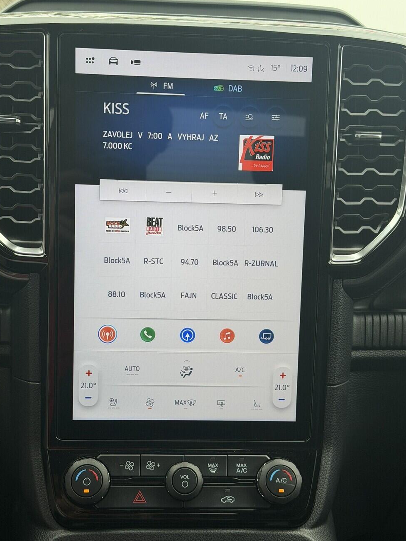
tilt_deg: -15.9
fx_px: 829
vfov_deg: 36.2
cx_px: 198
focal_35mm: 53
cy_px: 283
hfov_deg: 27.5
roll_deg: -3.7
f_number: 1.78
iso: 80
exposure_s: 1/641
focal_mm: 6.76
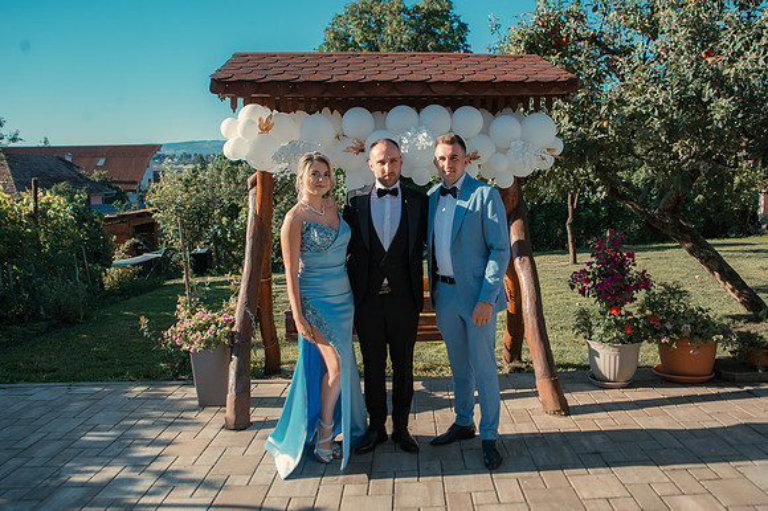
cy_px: 224
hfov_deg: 67.4
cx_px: 400
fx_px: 576
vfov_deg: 47.8
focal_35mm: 27
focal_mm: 24
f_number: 4
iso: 100
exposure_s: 1/250
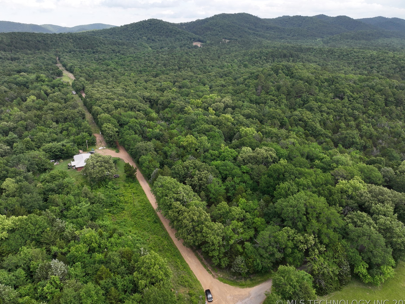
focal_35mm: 25
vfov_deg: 54.9
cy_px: 153
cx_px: 206
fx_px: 293
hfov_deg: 69.4
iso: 130
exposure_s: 1/50
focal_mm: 12.29
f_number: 2.8
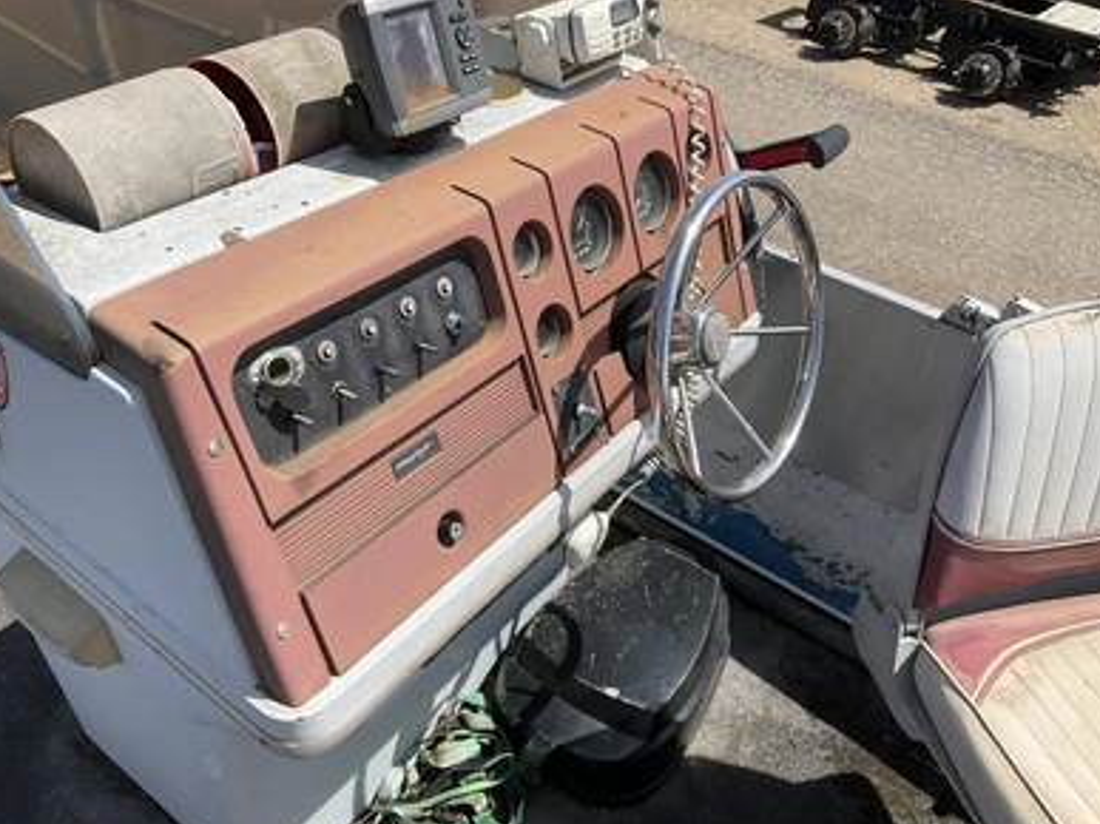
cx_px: 551
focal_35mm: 30
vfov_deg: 46.8
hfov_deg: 60.0
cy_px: 421
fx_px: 953
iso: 25
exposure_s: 1/2058
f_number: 1.8
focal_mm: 3
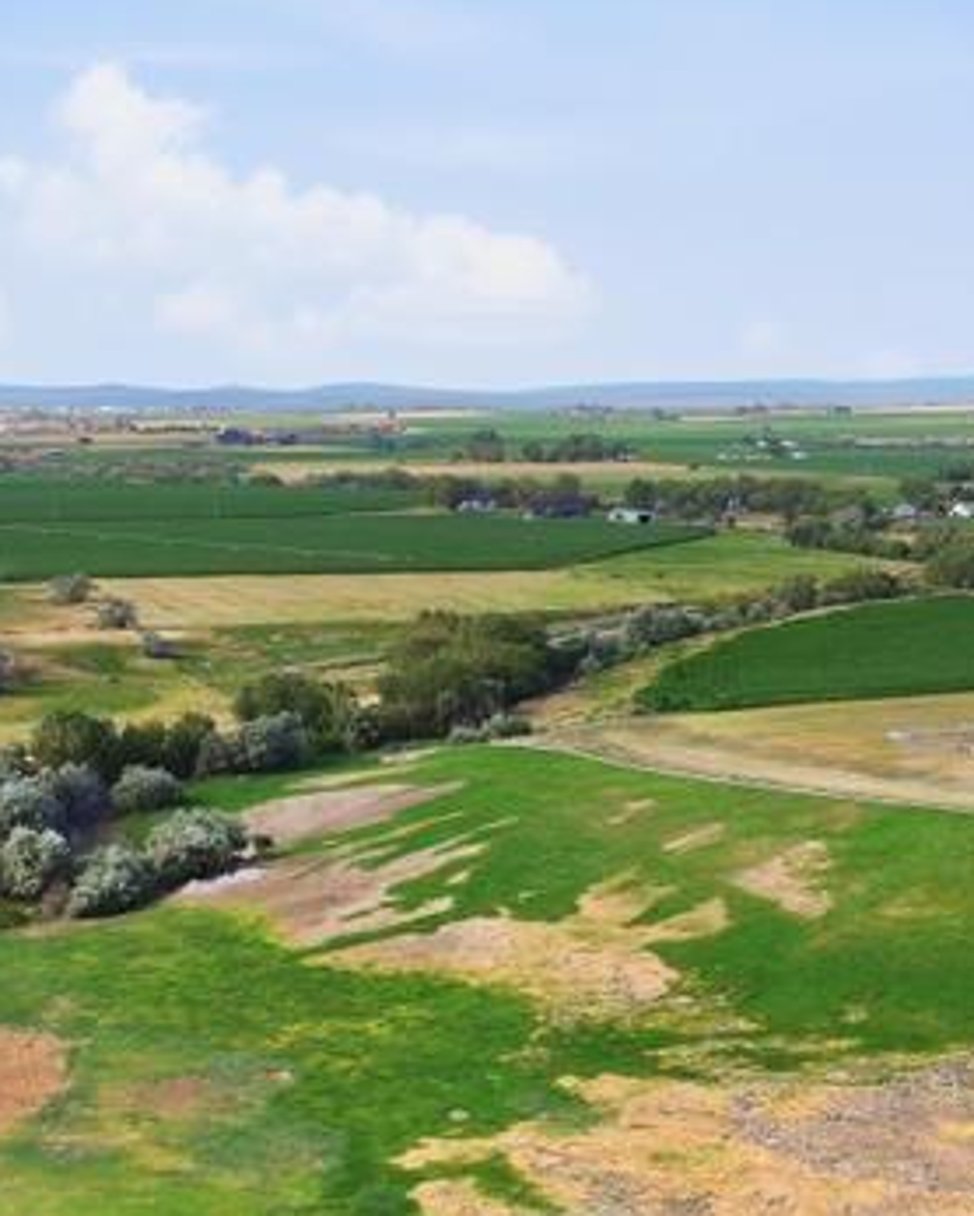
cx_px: 883
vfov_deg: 27.3
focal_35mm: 69
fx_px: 2484
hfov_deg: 21.7
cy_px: 853
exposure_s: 1/1250
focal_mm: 12.3
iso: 150
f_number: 2.8
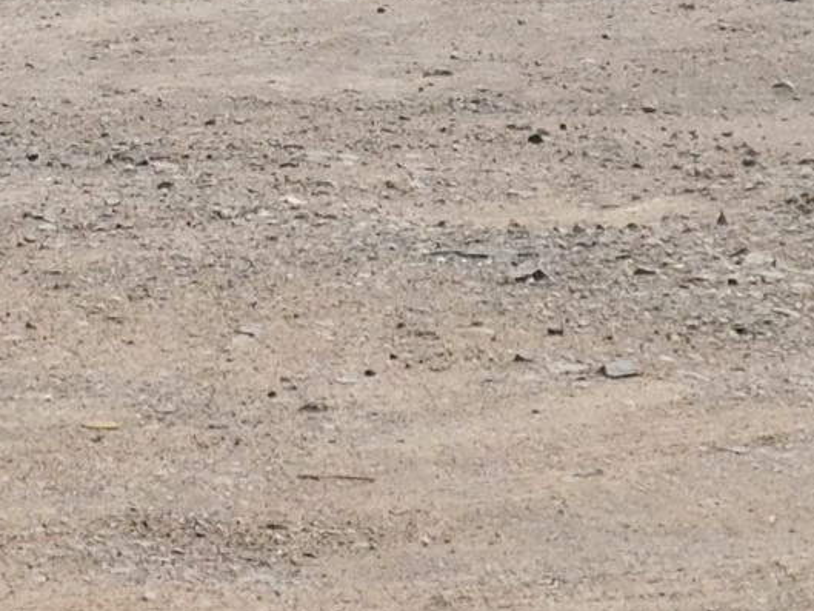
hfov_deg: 7.8
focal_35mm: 255
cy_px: -346
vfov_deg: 5.8
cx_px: 228
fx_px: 5998
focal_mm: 8
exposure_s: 1/400
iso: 125
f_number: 7.4
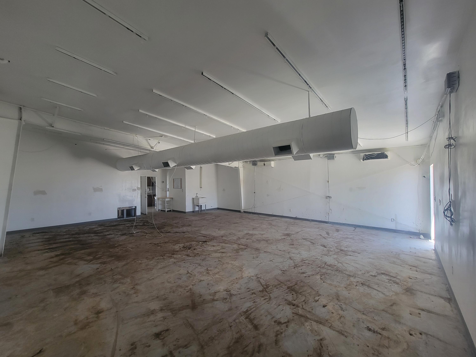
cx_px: 238
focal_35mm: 13
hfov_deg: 106.2
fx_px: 179
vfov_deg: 89.9
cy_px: 178
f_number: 2.2
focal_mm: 2.2
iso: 125
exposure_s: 1/60
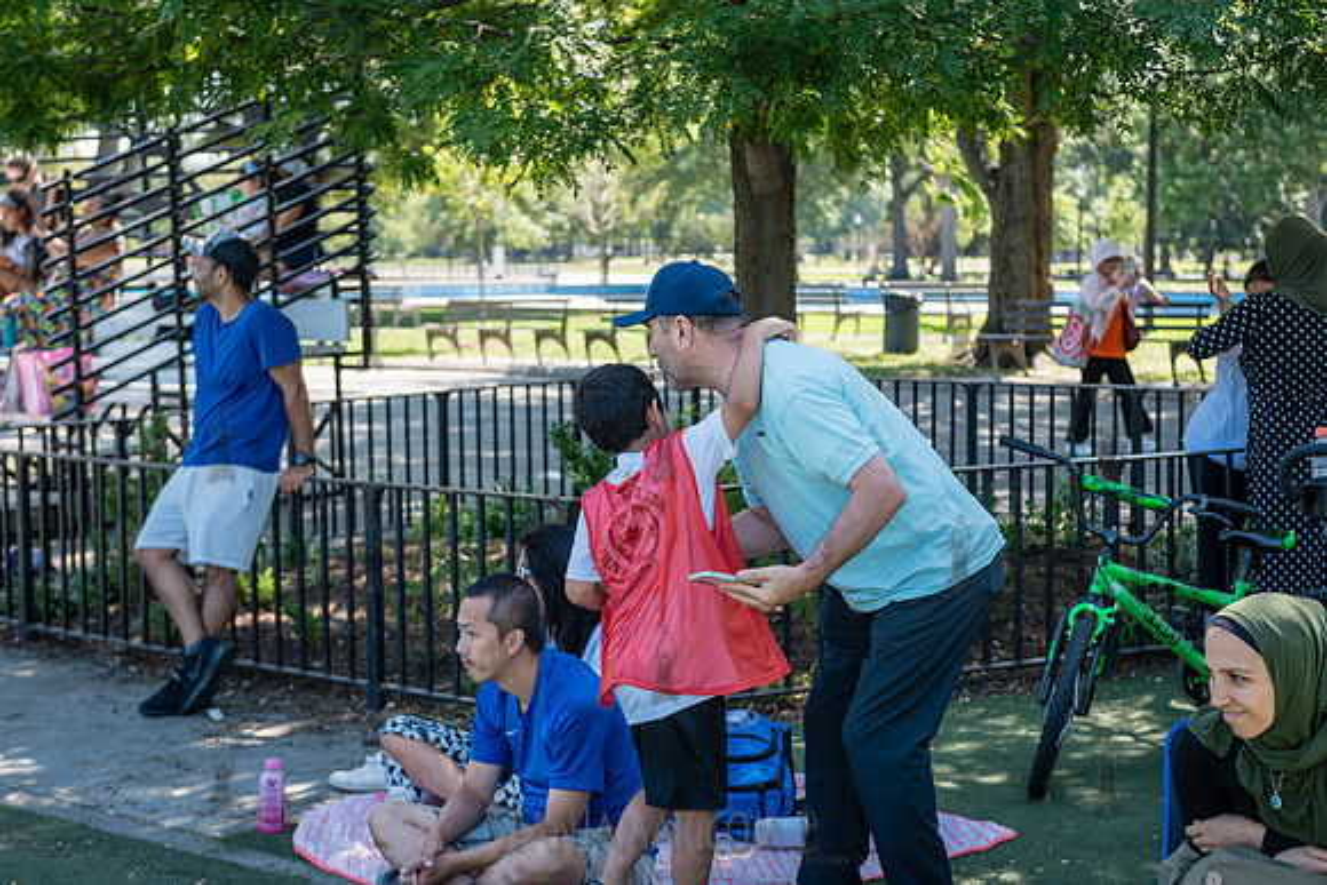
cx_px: 664
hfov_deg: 32.4
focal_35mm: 62
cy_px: 442
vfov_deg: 21.9
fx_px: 2286
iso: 200
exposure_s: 1/250
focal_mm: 62
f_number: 4
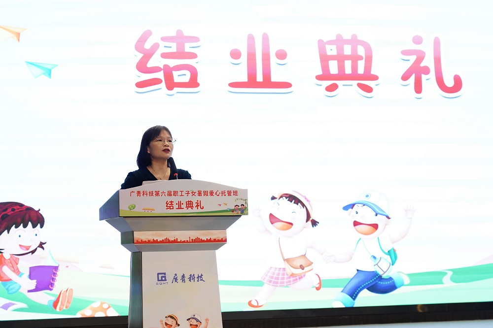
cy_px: 164
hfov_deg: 21.9
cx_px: 246
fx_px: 1273
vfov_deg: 14.7
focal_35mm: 93
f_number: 5.6
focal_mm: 93
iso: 4000
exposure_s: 1/100
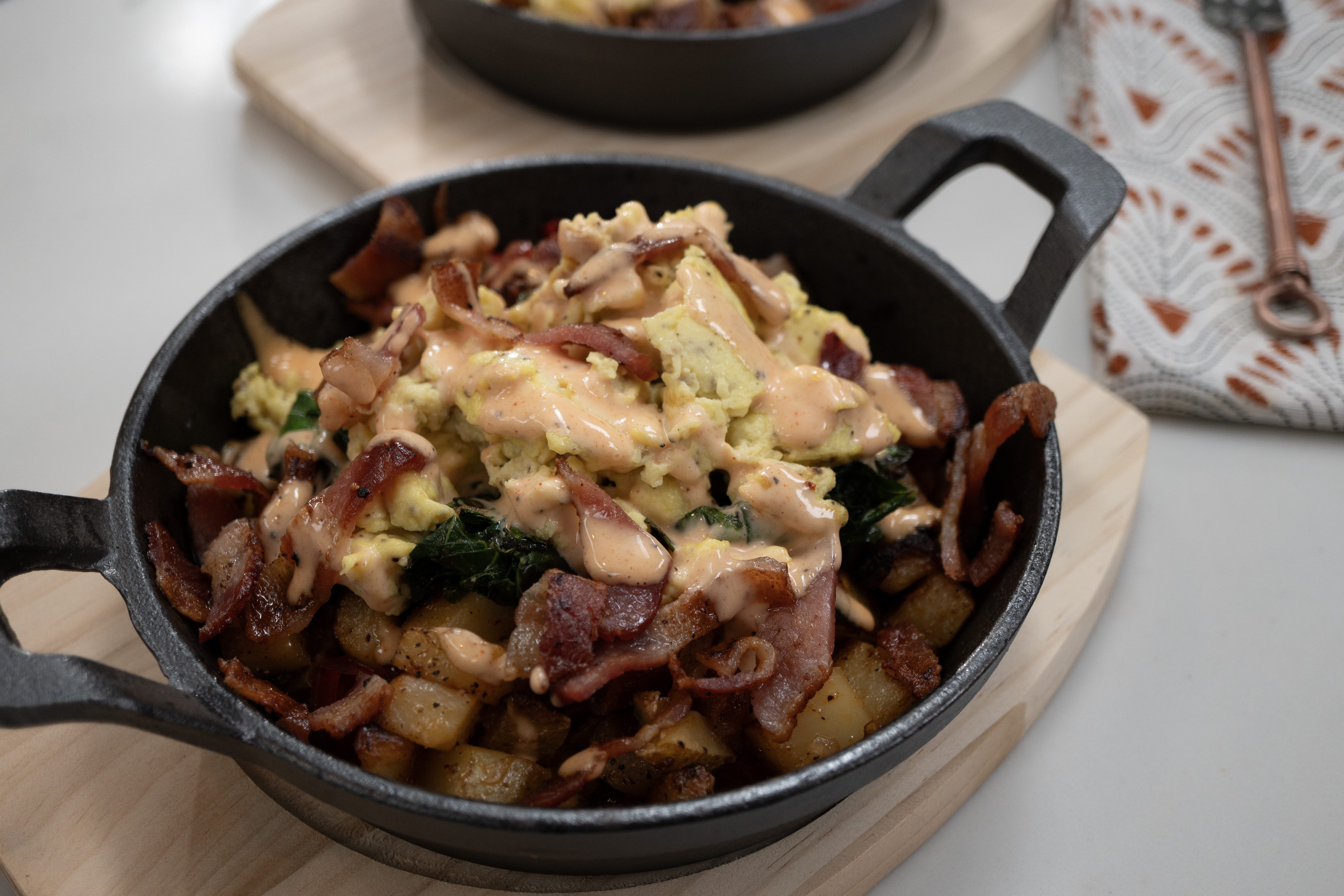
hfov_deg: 43.6
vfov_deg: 29.9
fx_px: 1680
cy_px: 448
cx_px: 672
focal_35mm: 45
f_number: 3.5
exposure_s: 1/320
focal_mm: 30
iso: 500
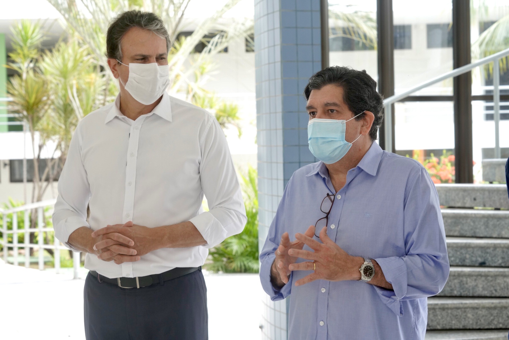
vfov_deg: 18.5
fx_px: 1047
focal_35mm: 74
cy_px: 170
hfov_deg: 27.3
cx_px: 254
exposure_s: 1/160
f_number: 8
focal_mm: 74
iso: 1250
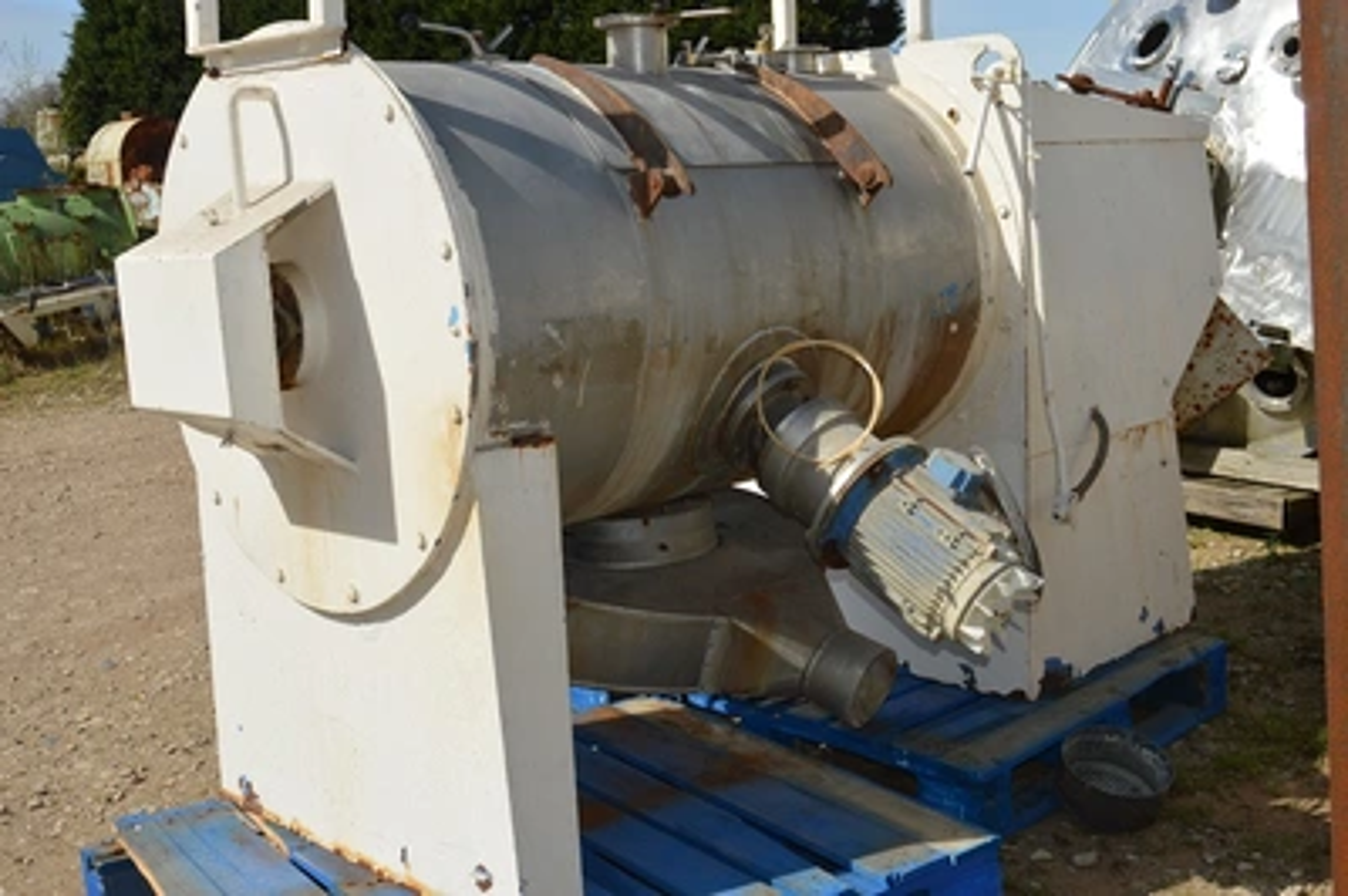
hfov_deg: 49.6
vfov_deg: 34.2
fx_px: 1459
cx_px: 674
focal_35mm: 39
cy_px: 448
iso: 100
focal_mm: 26
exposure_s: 1/200
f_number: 11
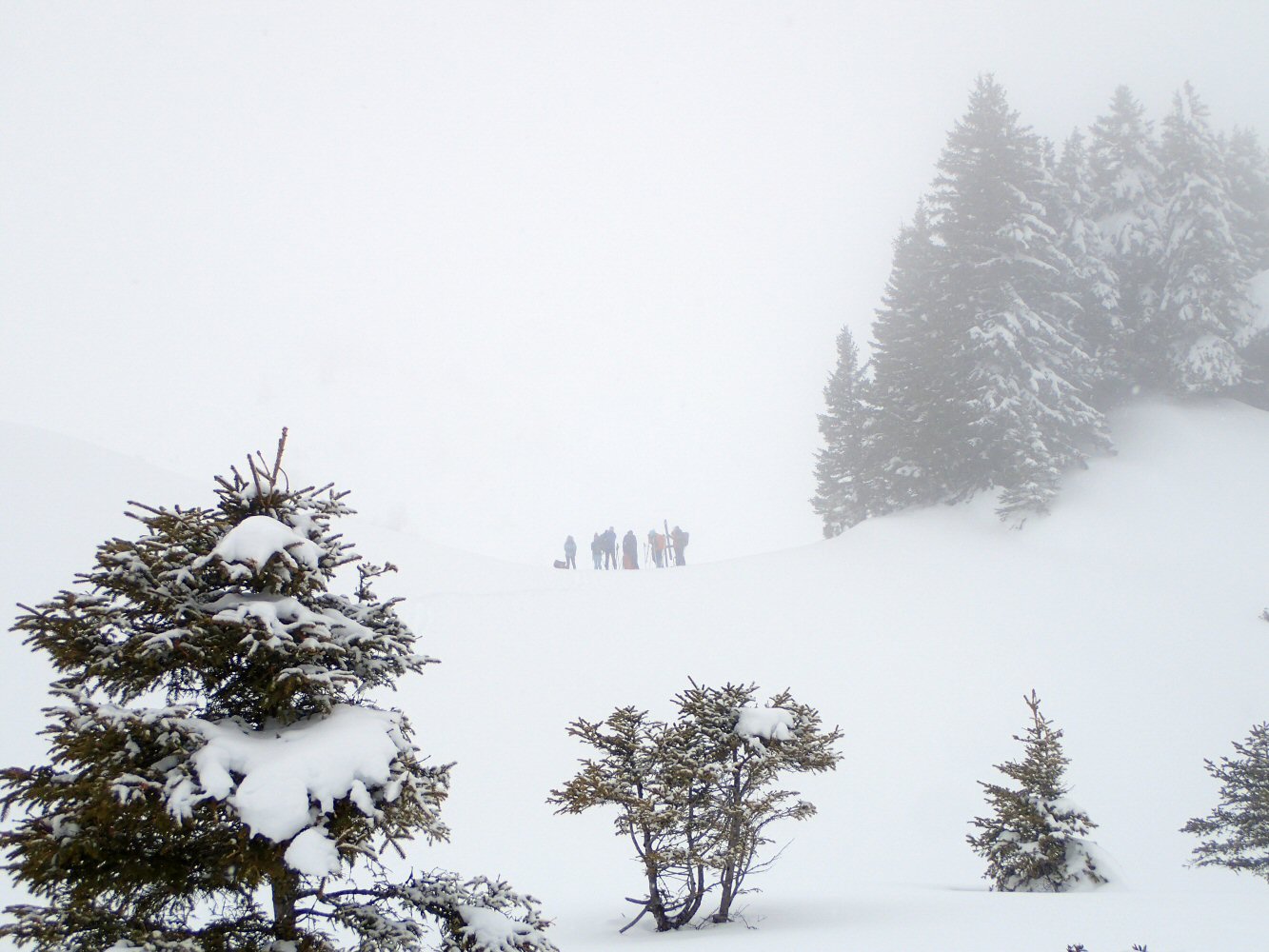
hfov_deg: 36.2
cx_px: 634
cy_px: 476
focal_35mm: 53
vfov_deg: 27.5
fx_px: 1943
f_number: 4.5
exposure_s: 1/640
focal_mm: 9.61
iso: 100
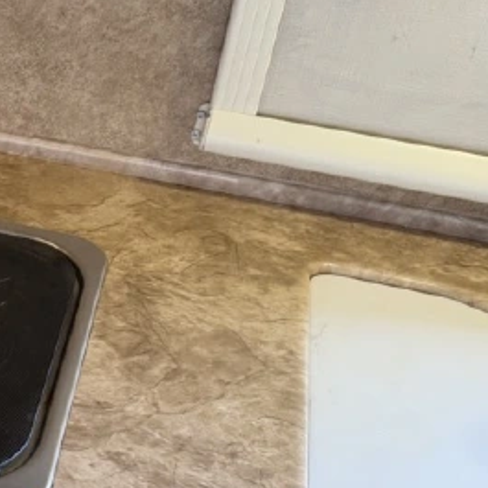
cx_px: -140
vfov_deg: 26.9
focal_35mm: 64
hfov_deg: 23.8
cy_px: 252
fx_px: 1021
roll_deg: +2.3
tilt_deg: -34.5
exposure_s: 1/81
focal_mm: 6.76
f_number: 1.78
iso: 200
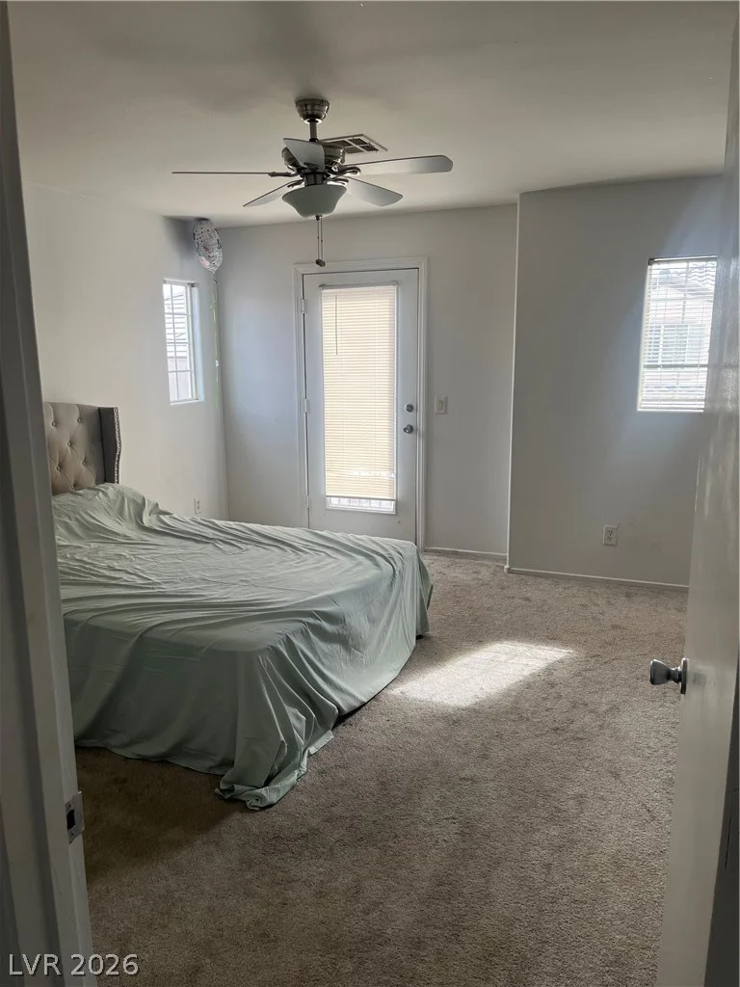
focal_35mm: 26
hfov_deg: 53.1
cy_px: 494
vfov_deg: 67.3
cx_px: 370
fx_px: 741
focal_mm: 5.1
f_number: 1.6
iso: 50
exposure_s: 1/164
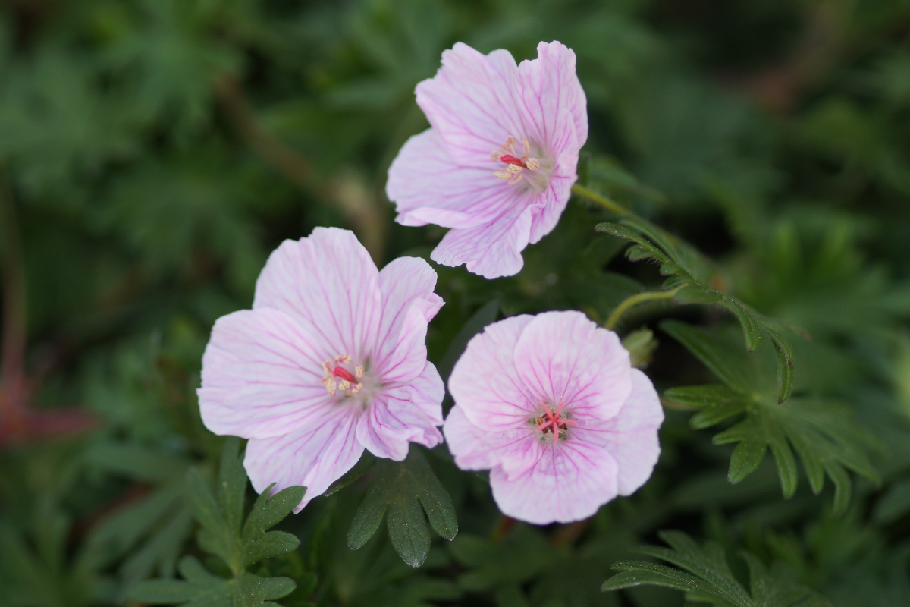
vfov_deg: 9.1
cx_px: 455
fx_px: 3791
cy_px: 304
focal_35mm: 150
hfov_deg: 13.7
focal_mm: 100
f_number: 2.8
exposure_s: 1/500
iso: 100
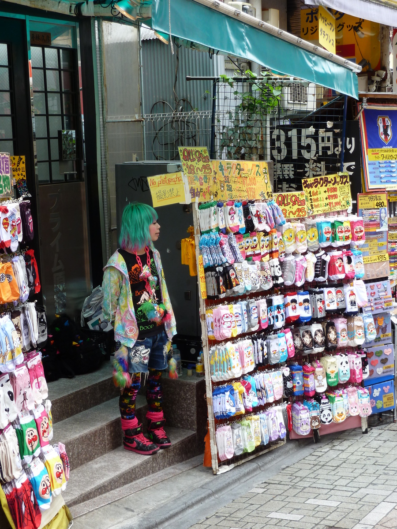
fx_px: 902
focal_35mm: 59
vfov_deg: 32.7
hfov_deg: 24.8
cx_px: 198
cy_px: 264
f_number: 3.9
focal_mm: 9.7
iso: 80
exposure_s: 1/60
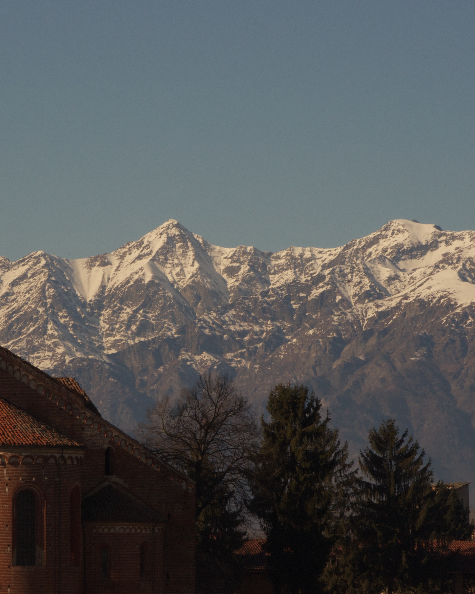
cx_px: 155
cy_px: 297
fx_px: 5149
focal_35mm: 293
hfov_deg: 5.3
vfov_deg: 6.6
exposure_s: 1/250
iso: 400
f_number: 25
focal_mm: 137.5
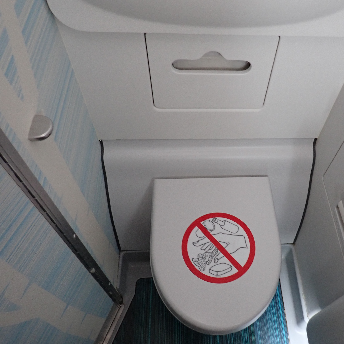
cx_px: 225
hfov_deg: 53.2
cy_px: 173
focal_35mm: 30
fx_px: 337
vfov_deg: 54.0
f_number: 2
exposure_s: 1/30
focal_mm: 4.5
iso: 250
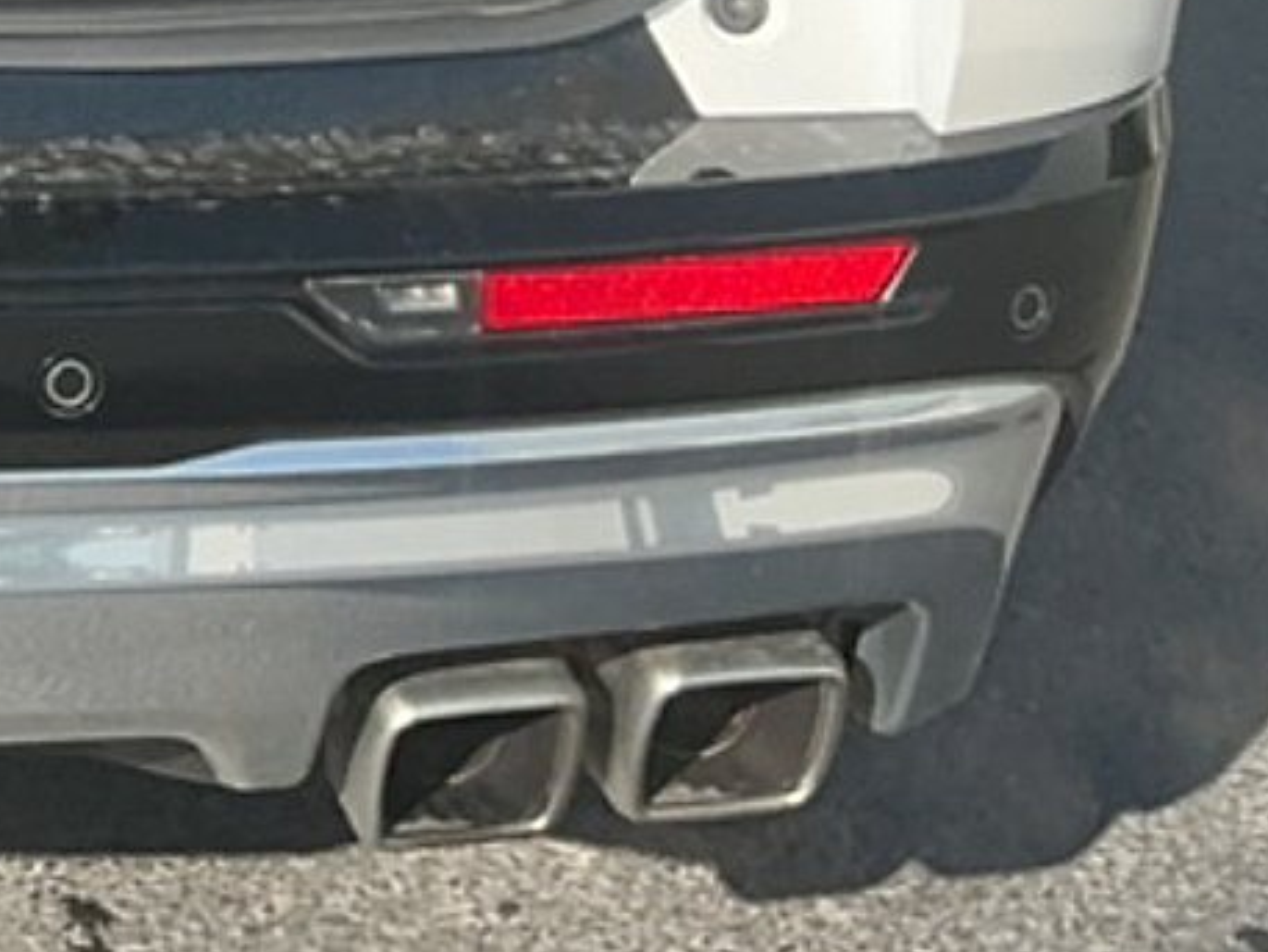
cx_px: -666
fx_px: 3847
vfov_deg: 13.1
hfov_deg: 16.9
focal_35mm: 105
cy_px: -597
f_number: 1.8
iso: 32
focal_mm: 3
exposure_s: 1/1076
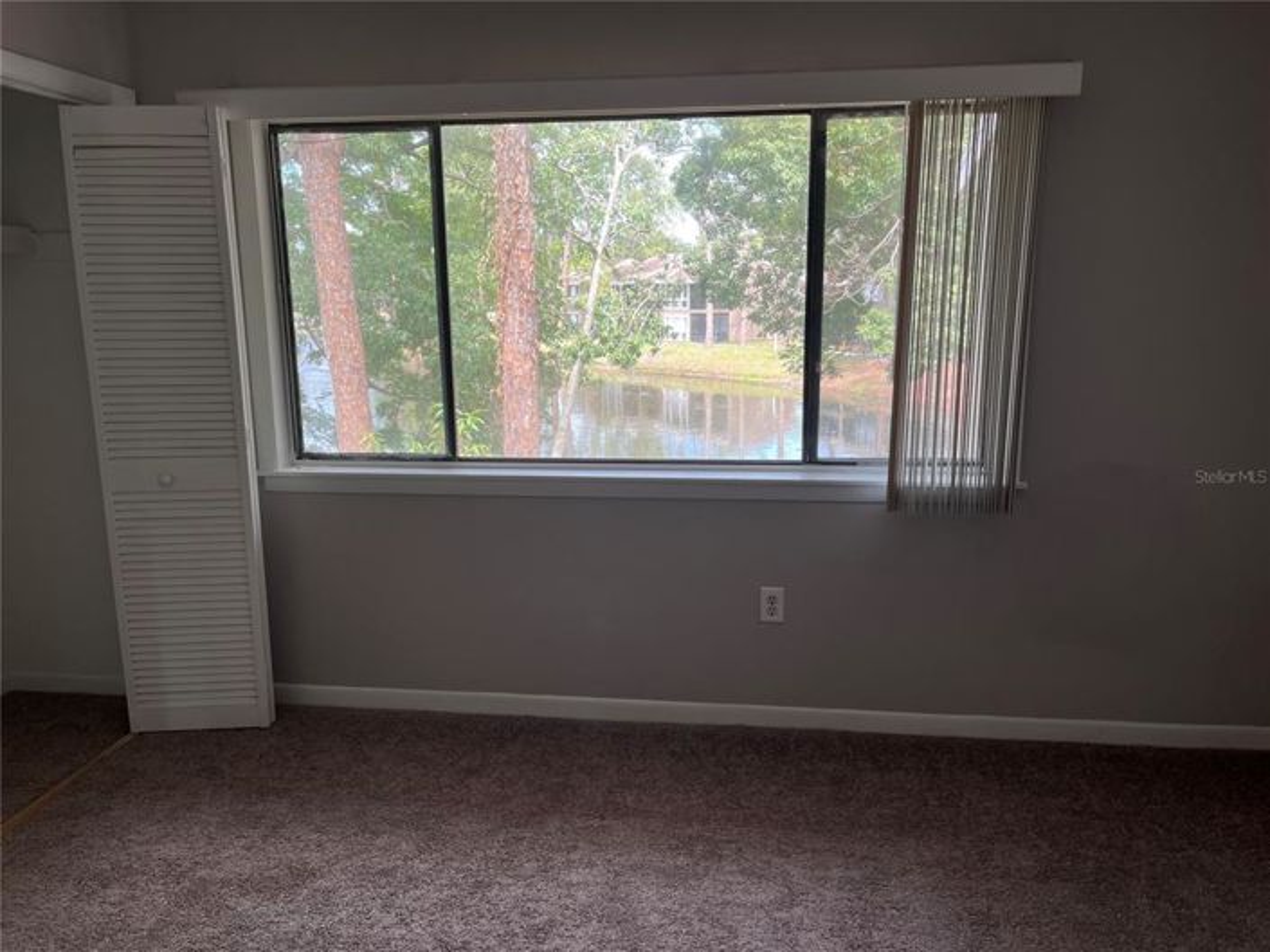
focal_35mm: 26
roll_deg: +0.3
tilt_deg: -11.2
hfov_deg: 67.3
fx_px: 953
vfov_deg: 53.0
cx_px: 635
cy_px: 476
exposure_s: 1/133
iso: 32
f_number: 1.6
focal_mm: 5.1
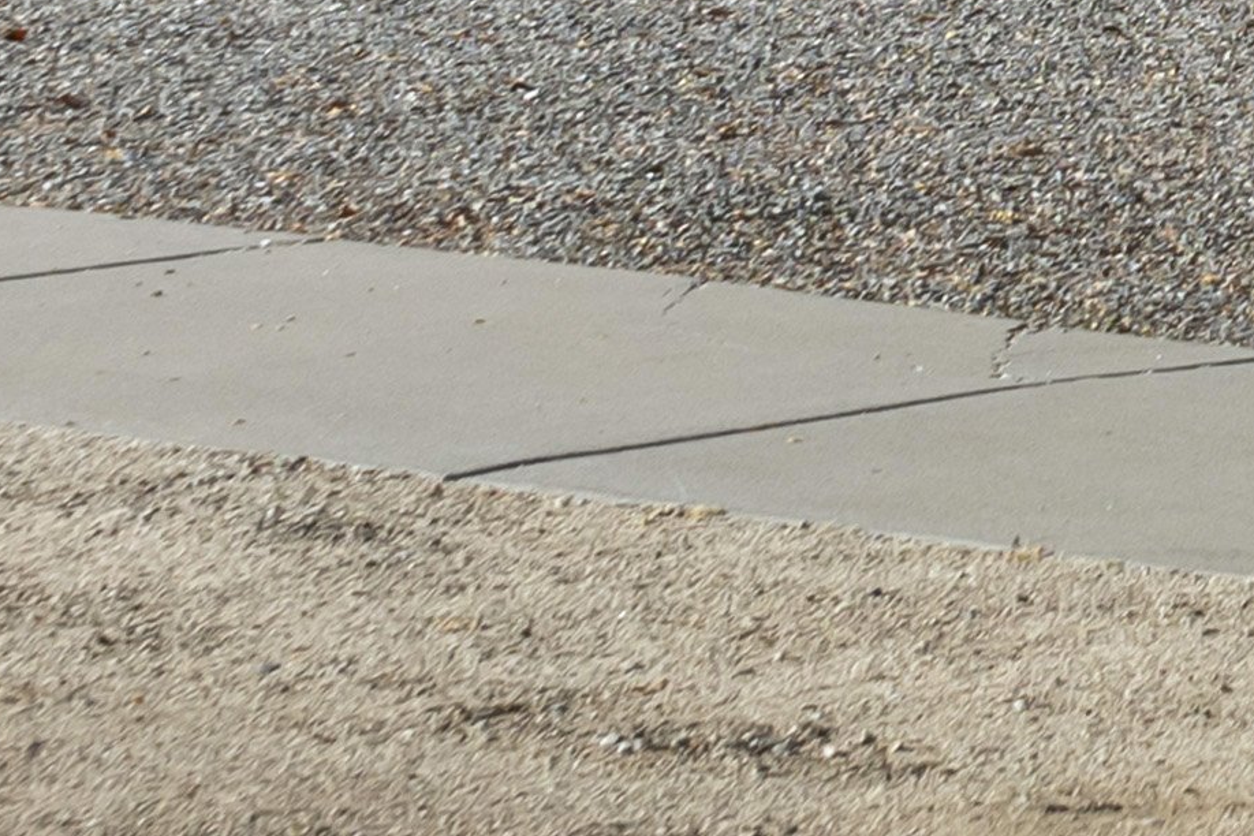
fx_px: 6374
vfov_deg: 6.8
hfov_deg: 10.2
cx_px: 2641
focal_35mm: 183
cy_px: -1634
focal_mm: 28
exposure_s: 1/800
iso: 400
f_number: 9
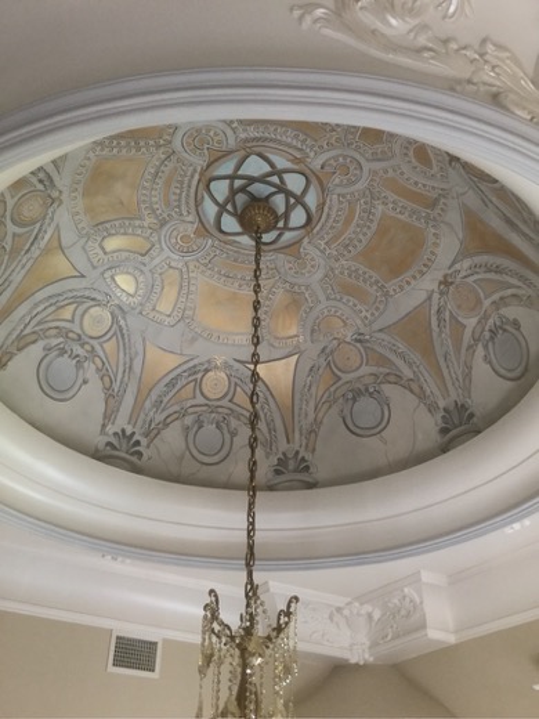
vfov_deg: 58.4
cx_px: 270
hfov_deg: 45.4
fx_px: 644
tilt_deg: +36.7
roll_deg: -1.5
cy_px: 360
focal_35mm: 31
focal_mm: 3.3
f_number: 2.4
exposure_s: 1/30
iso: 64
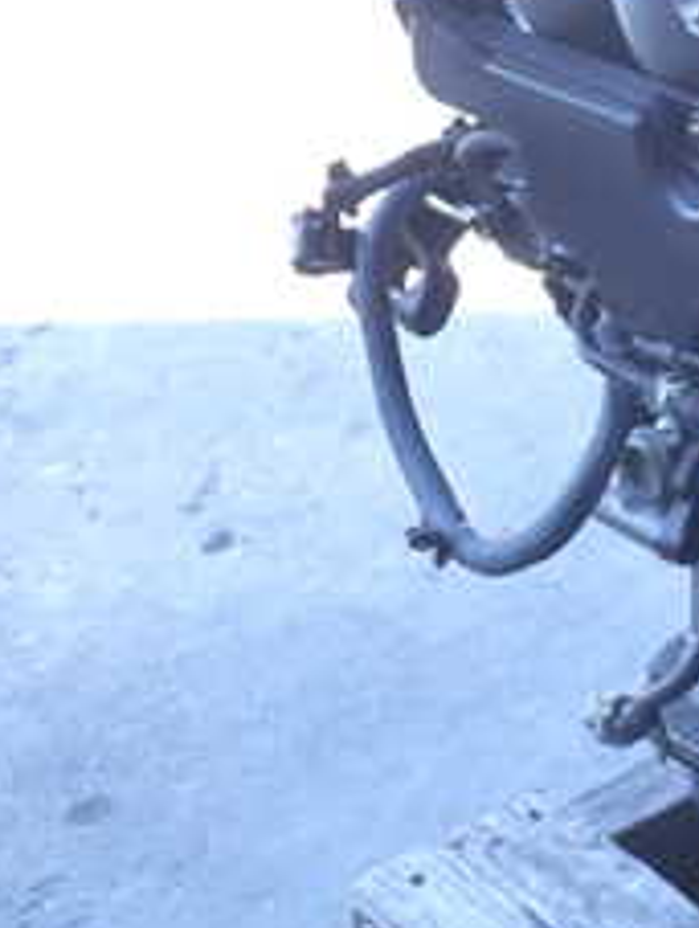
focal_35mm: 95
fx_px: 2551
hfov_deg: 14.3
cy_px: 270
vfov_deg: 20.5
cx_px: 1140
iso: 125
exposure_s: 1/125
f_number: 2.5
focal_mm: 6.37
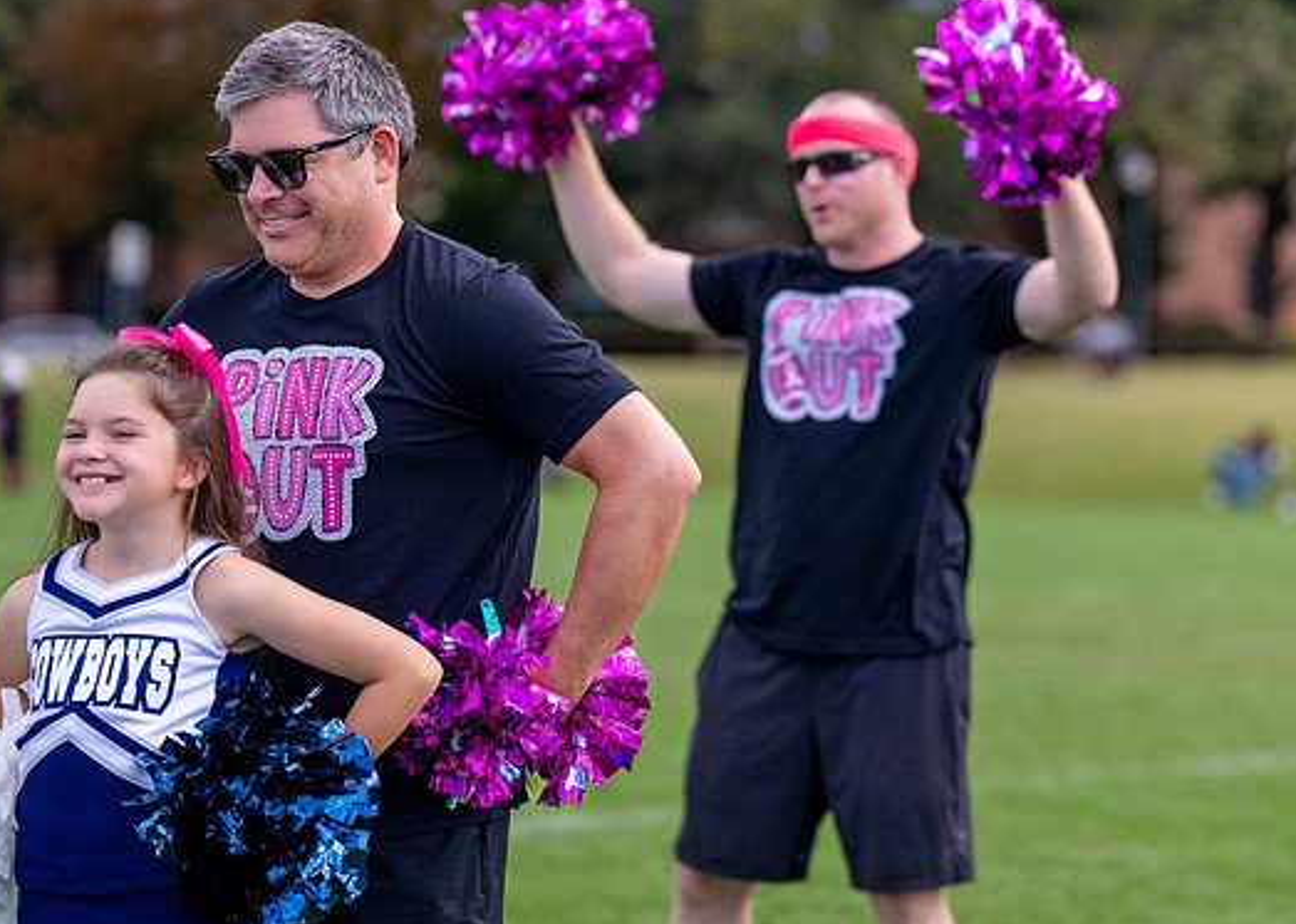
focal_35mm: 160
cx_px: 799
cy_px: 396
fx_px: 5886
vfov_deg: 9.0
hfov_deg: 12.6
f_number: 2.8
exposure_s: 1/4000
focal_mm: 115
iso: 500
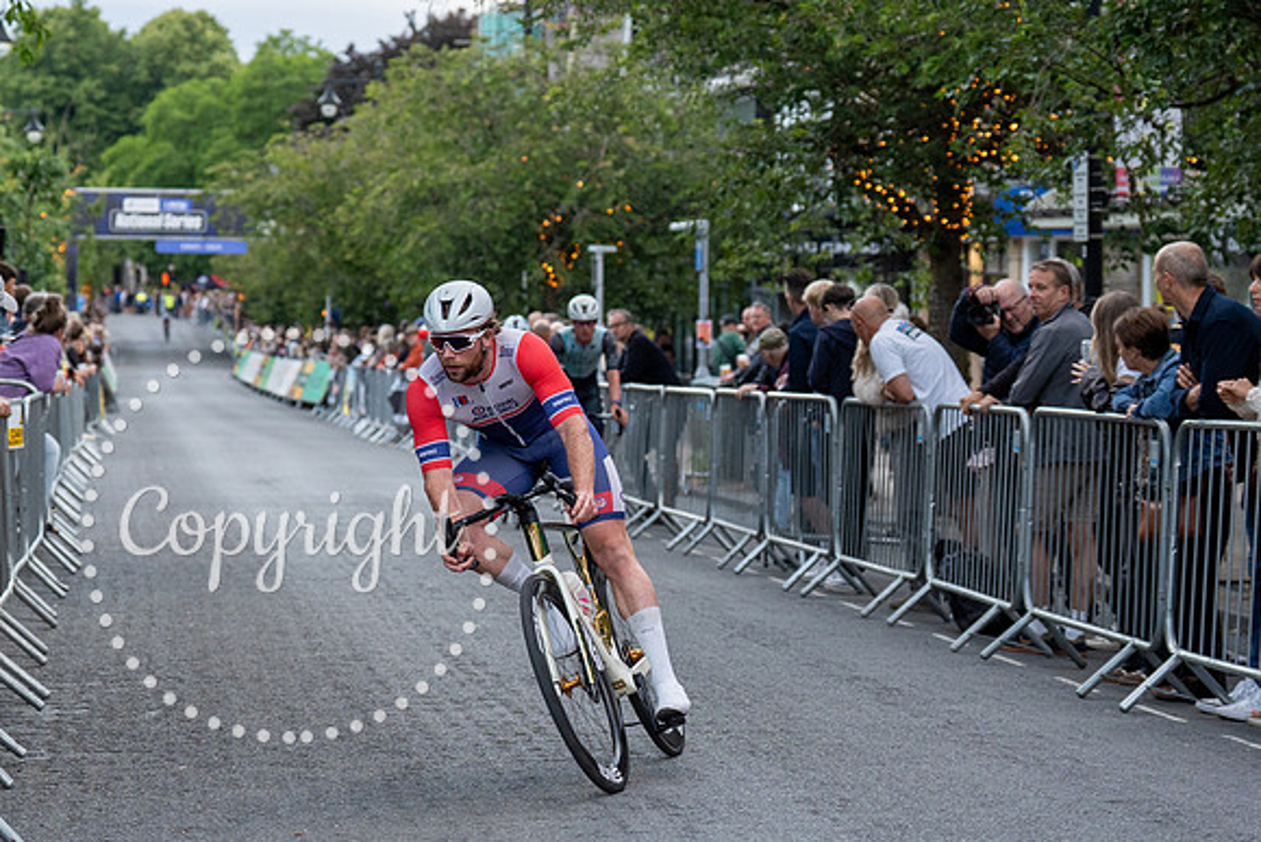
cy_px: 420
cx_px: 449
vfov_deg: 13.0
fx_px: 3706
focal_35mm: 106
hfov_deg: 19.3
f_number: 3.5
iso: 1600
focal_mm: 70
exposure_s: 1/800
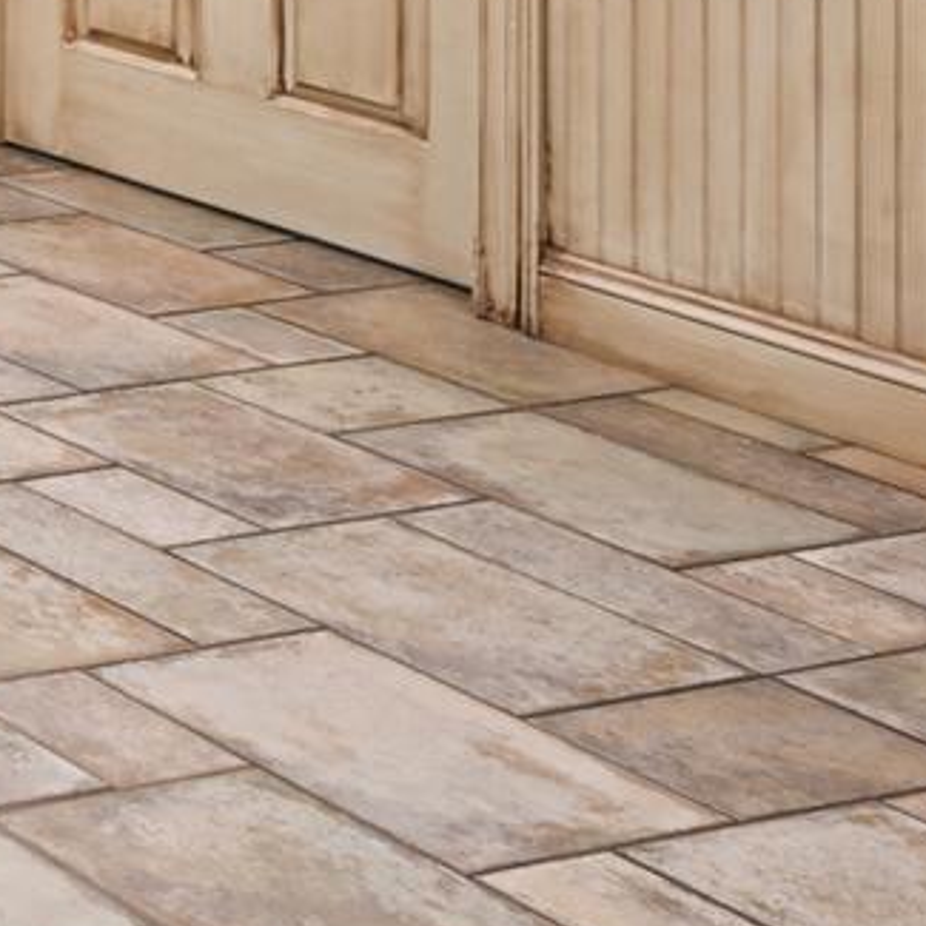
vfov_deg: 19.1
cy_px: -605
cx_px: -1815
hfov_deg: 11.7
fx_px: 2270
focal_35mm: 75
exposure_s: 1/13
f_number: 8
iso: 400
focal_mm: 14
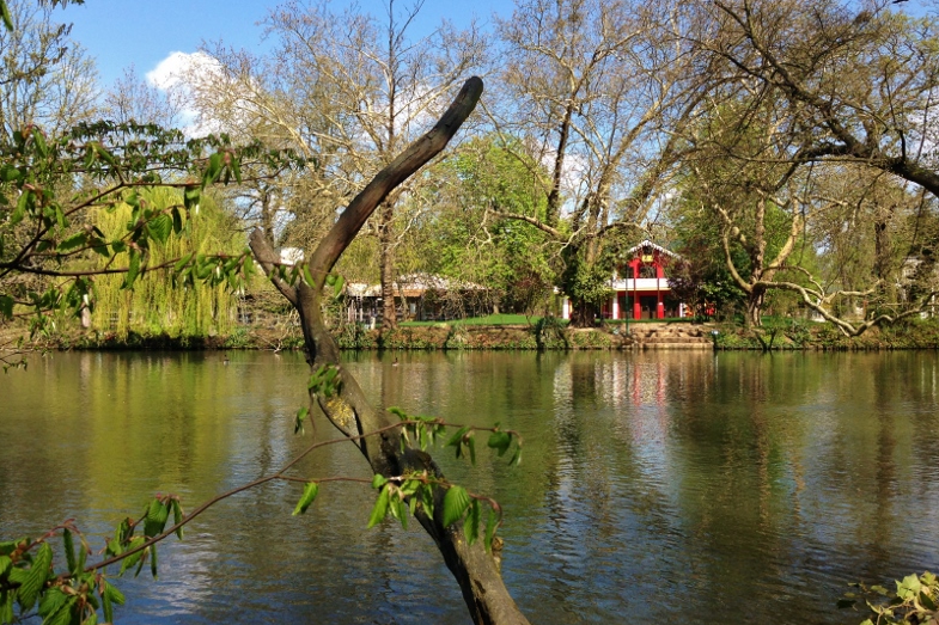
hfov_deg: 54.4
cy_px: 292
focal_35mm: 35
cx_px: 471
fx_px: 913
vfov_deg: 37.8
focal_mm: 4.13
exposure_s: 1/861
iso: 50
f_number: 2.4
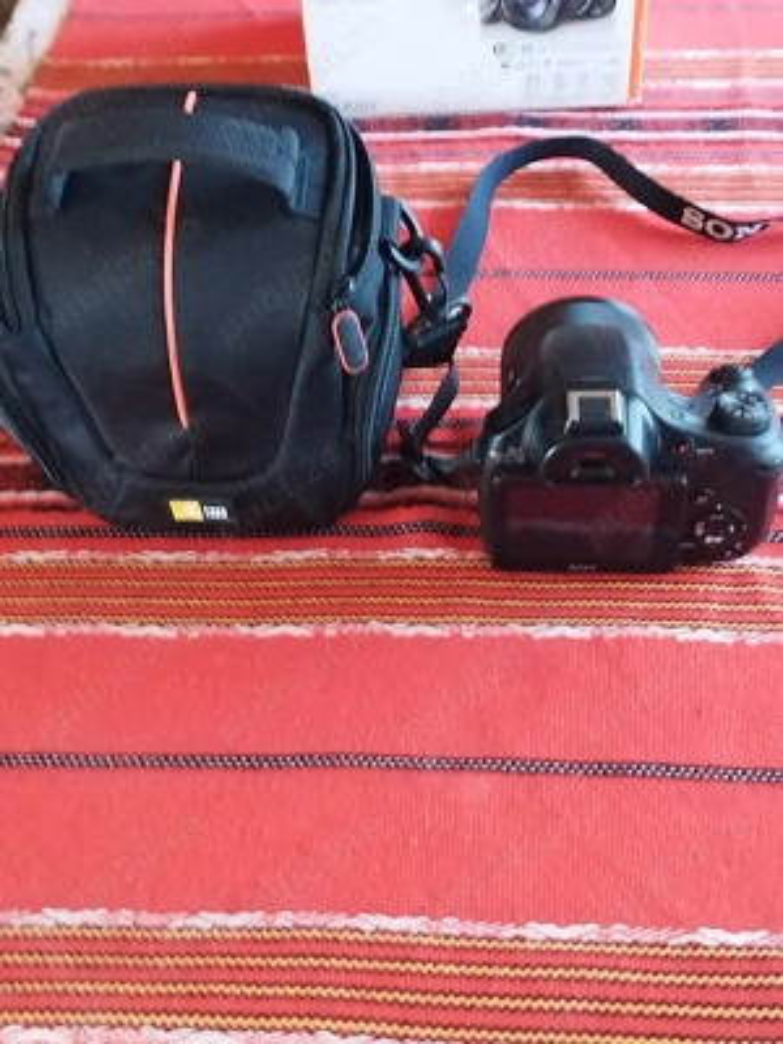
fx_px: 1357
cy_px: 522
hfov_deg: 32.2
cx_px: 392
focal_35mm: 45
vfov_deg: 42.1
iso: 1851
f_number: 1.8
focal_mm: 6.24
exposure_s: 1/20
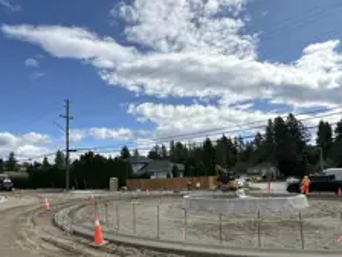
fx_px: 247
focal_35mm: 25
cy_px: 167
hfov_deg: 69.1
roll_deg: +1.7
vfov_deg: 54.0
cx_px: 150
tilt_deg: +1.8
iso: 50
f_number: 2.2
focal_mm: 2.22
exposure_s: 1/3040
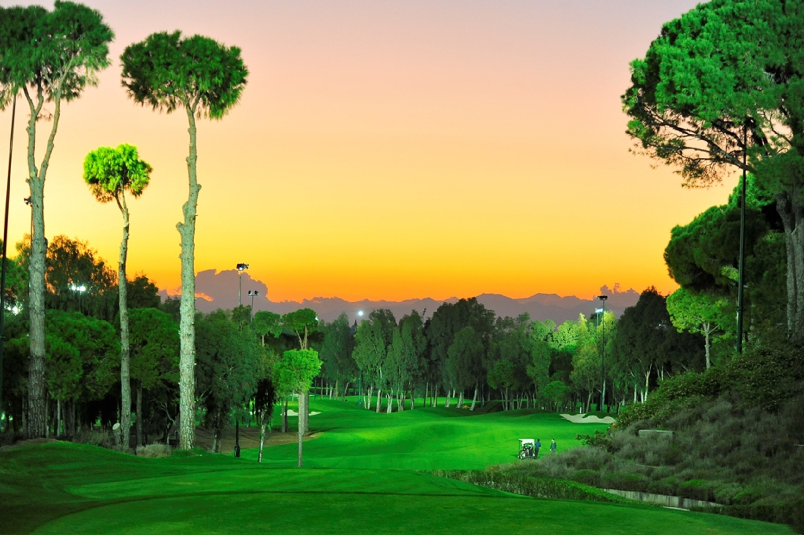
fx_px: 1785
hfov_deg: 25.4
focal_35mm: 80
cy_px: 268
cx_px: 402
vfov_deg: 17.0
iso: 2000
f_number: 5
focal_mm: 80
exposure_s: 1/60
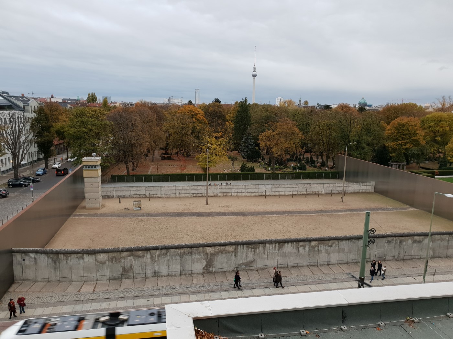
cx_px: 226
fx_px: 340
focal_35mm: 26
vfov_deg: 53.1
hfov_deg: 67.3
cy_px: 170
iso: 160
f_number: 2.4
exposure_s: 1/50
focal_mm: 4.3
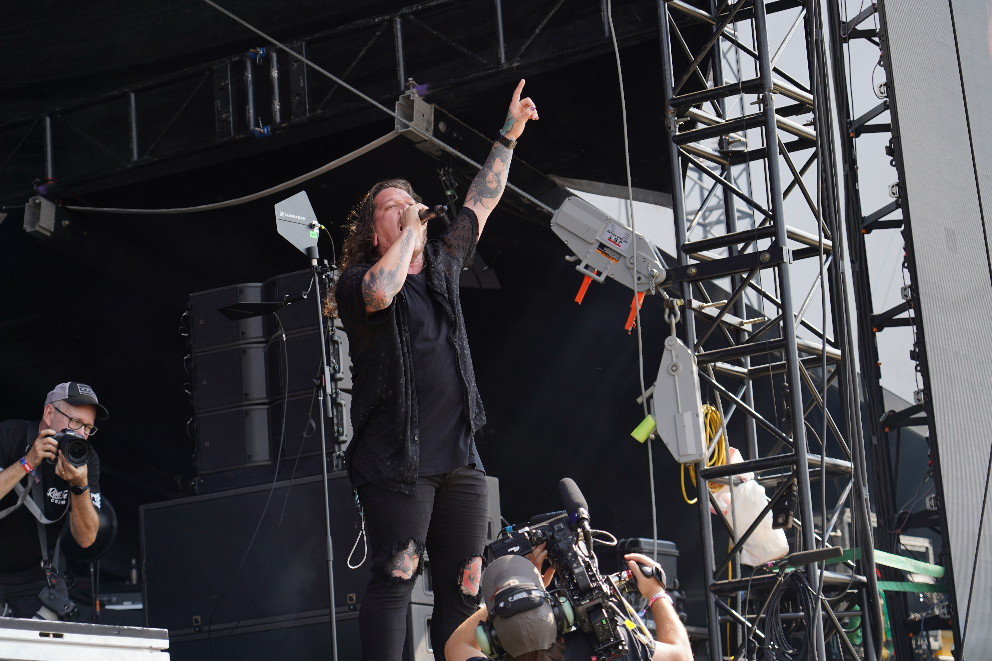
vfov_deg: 13.7
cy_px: 330
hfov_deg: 20.4
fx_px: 2755
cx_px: 496
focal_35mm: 100
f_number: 4.5
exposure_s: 1/200
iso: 100
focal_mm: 100
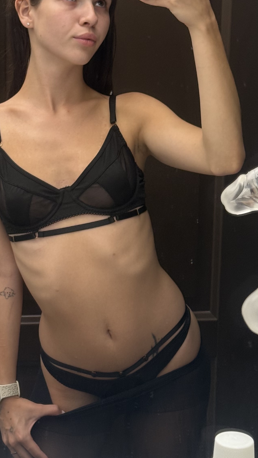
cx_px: 86
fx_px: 1131
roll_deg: -1.6
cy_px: 171
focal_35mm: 93
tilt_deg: -11.8
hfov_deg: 13.0
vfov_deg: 22.9
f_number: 1.78
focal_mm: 6.76
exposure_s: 1/100
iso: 80
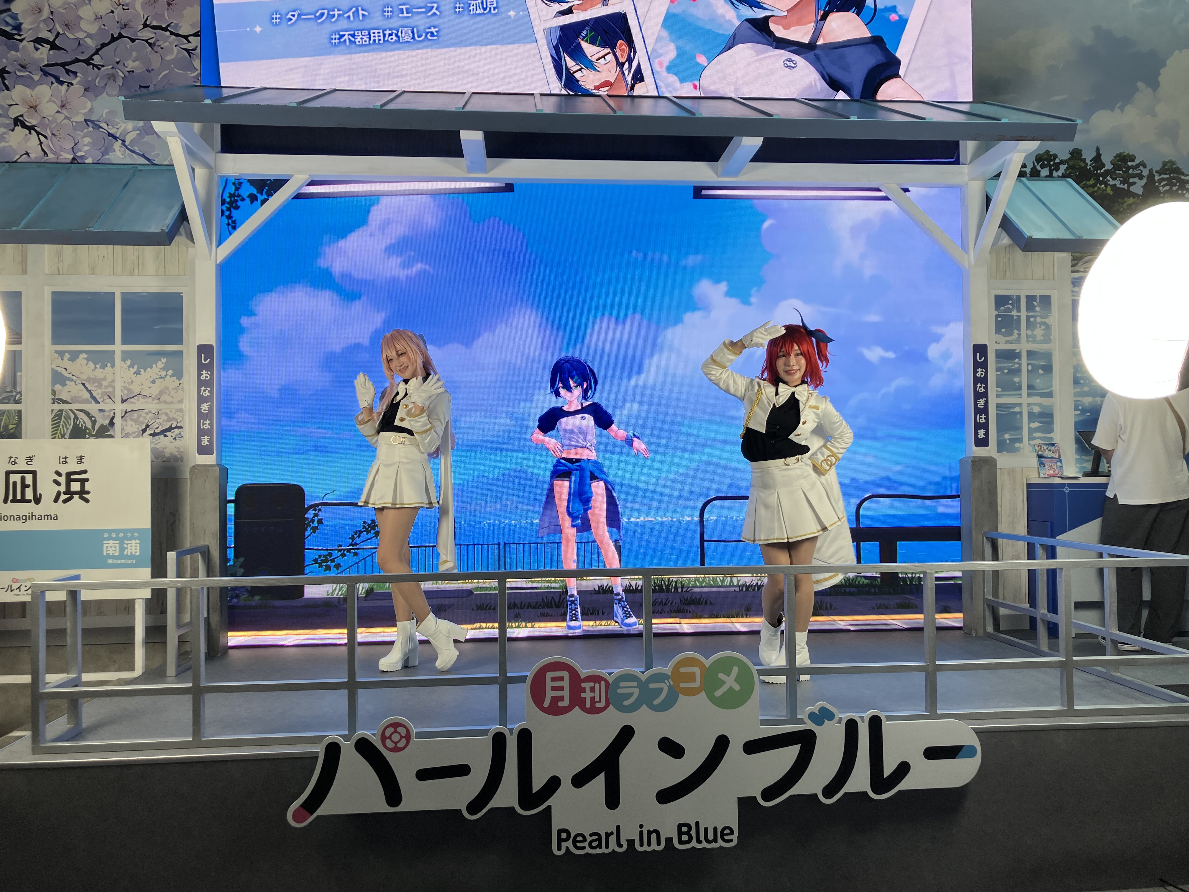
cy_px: 446
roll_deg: +1.2
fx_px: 962
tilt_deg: +2.6
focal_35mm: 28
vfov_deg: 49.7
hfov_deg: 63.4
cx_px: 594
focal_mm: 3.99
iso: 25
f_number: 1.8
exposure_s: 1/100
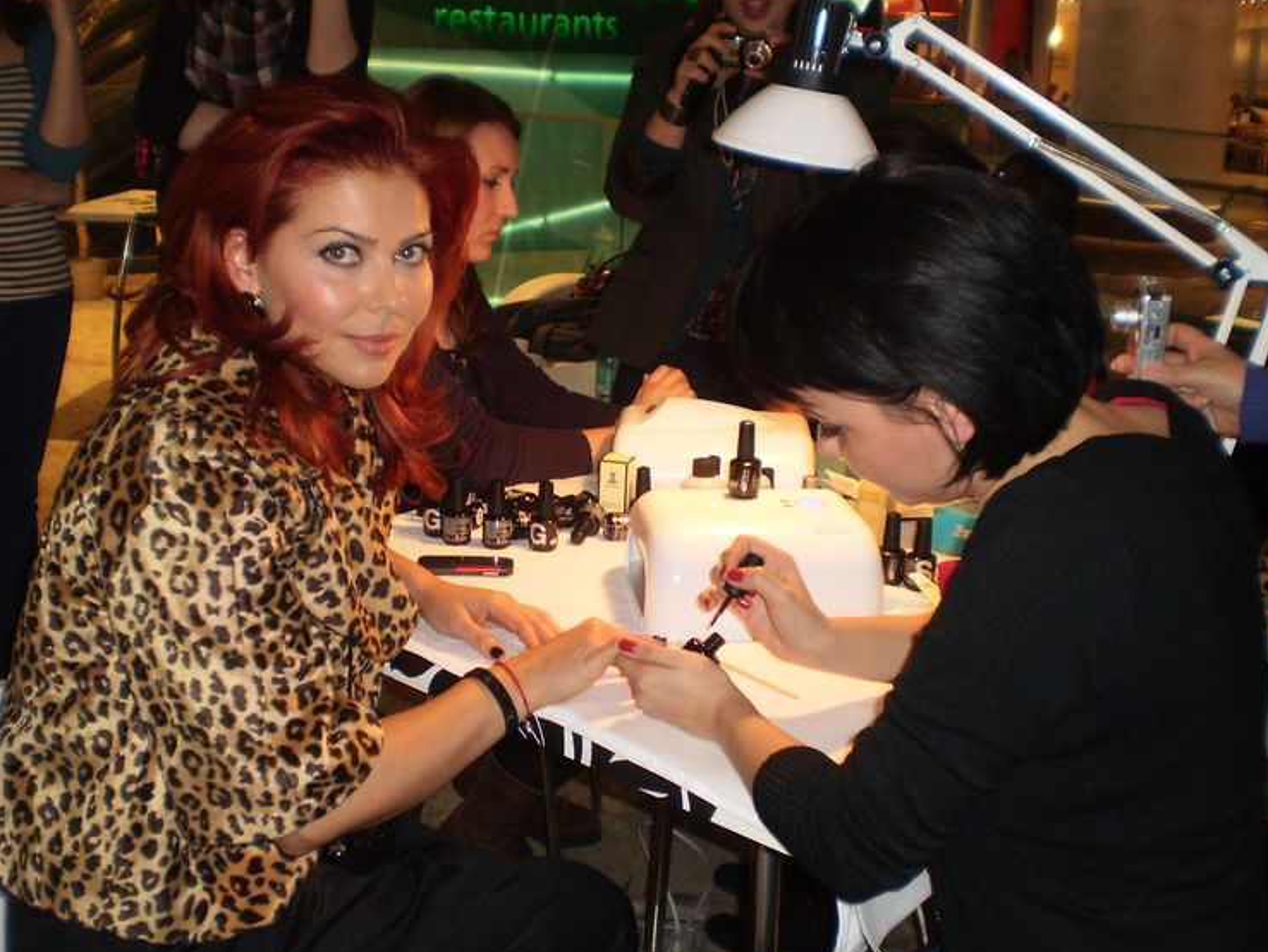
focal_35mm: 39
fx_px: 1429
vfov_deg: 36.8
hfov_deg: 47.8
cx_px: 601
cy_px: 473
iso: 125
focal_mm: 6.3
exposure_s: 1/30
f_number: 3.1
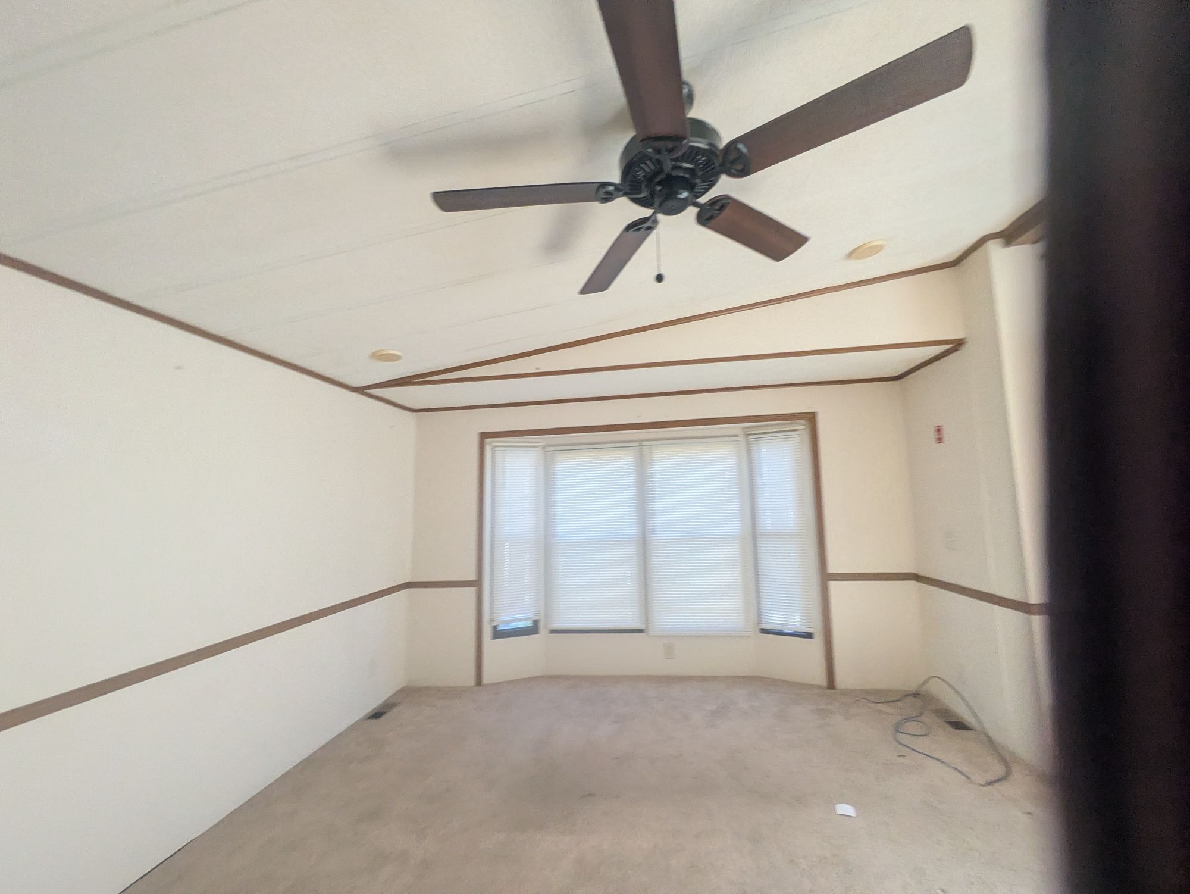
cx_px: 595
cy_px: 447
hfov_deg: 102.0
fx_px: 482
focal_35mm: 14
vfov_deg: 85.7
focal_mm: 1.83
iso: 176
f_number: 2.2
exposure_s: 1/120
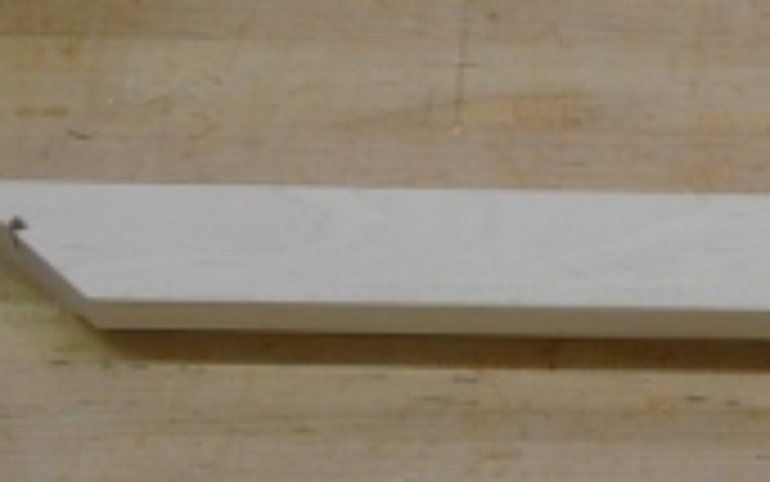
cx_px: 928
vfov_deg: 11.4
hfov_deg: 17.8
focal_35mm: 111
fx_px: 2330
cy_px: 707
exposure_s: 1/30
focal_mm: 4.6
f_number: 2.8
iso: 100
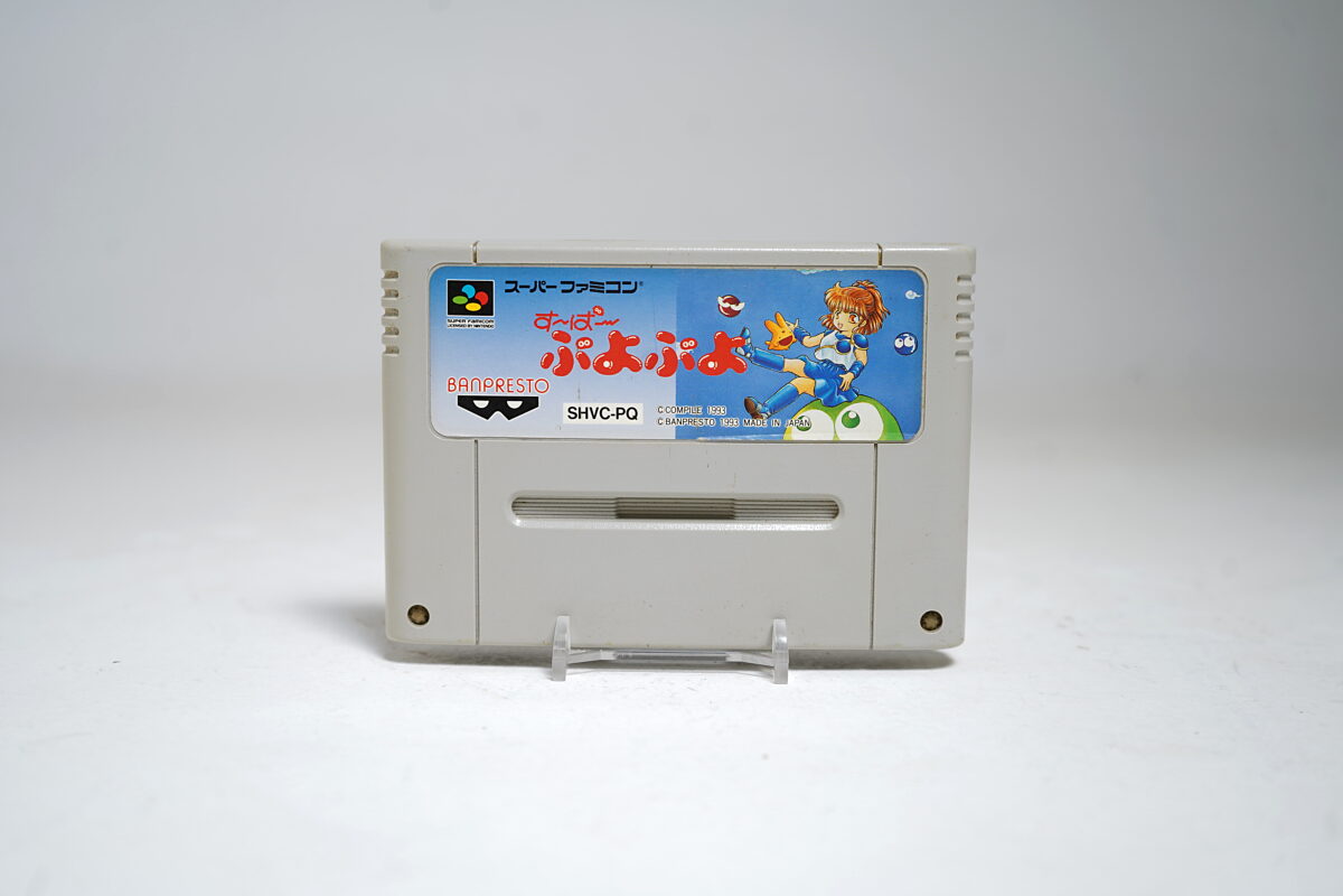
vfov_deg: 32.6
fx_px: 1529
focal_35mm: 41
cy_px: 448
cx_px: 672
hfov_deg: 47.4
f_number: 5
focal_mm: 41
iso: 64
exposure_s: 1/5
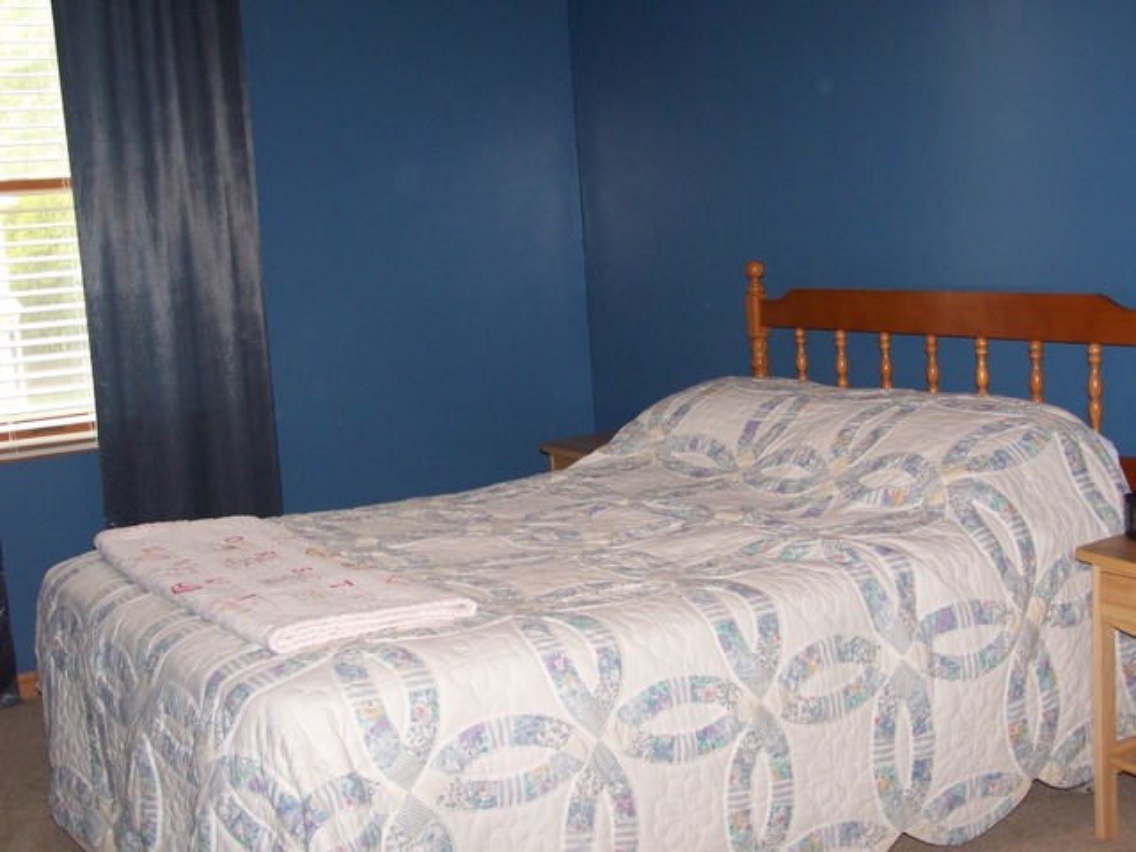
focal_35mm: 51
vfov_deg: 28.6
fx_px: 1674
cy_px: 426
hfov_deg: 37.5
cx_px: 568
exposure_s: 1/60
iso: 140
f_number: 3
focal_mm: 8.5
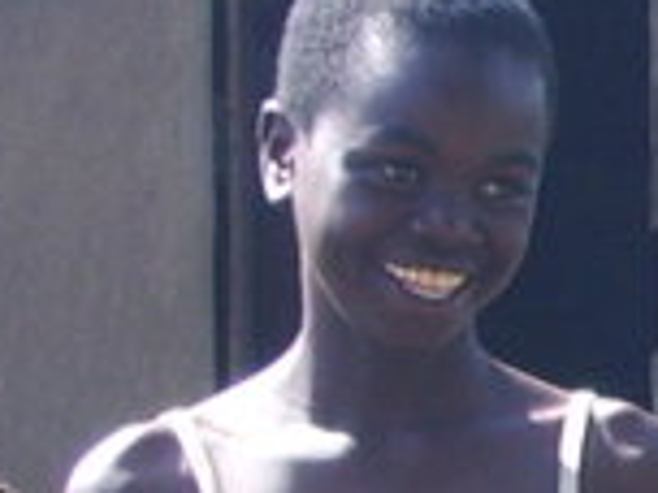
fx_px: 9447
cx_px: 1736
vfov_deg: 3.0
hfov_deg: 3.9
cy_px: 951
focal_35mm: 497
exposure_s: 1/100
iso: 50
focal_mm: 12.2
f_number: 3.9
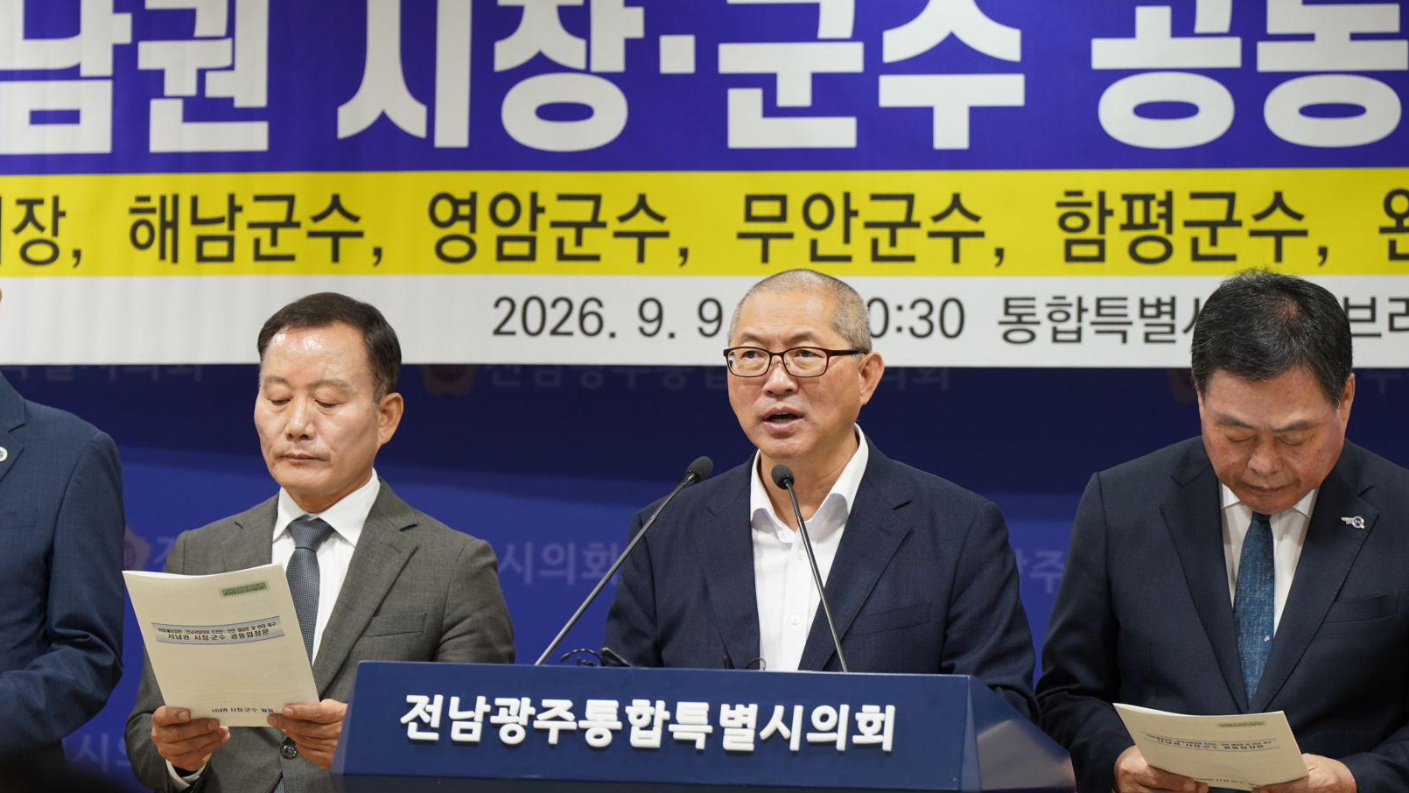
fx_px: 6053
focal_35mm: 162
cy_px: 411
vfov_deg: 7.5
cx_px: 703
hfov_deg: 13.3
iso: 1250
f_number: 4.5
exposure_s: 1/160
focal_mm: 154
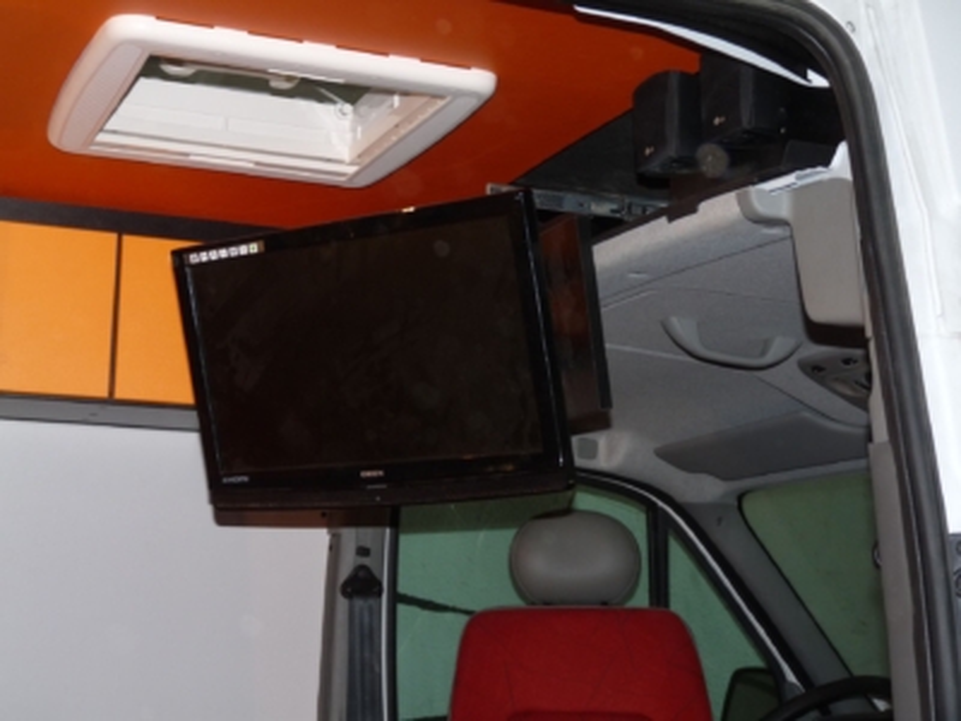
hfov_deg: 32.7
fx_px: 1638
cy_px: 360
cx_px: 480
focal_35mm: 59
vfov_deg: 24.8
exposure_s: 1/60
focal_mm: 10.4
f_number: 3.2
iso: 125
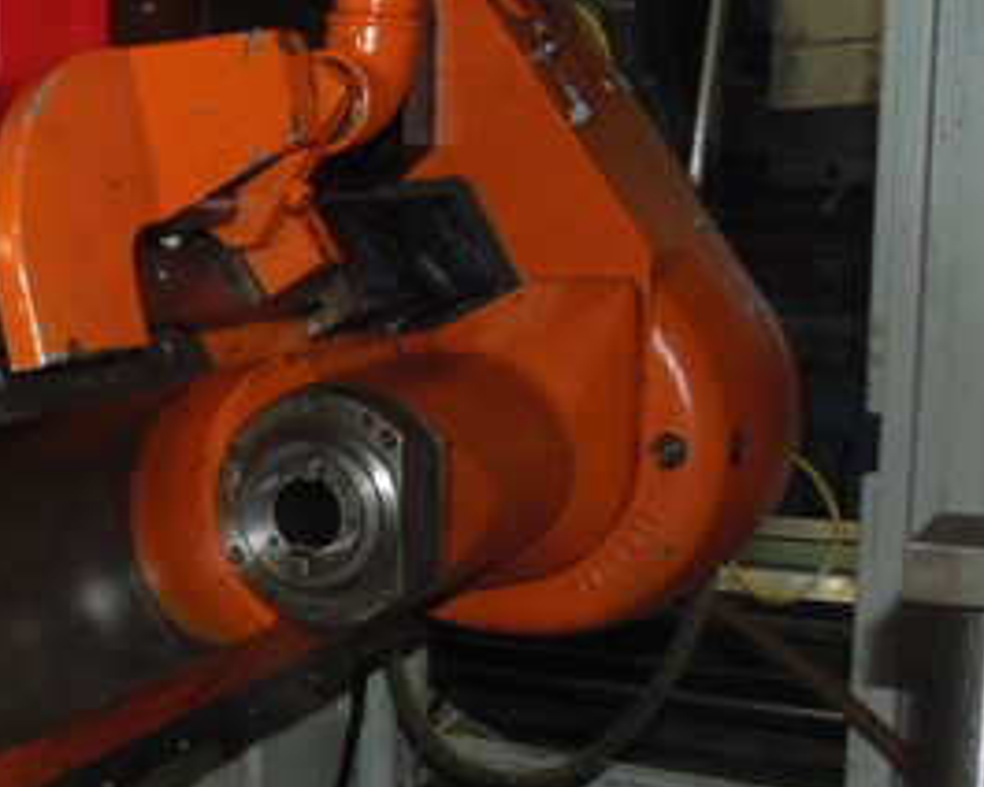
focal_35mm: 53
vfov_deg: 28.4
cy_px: 535
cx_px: -33
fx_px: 1543
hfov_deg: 32.2
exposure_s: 1/30
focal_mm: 4.3
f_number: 2.9
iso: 200
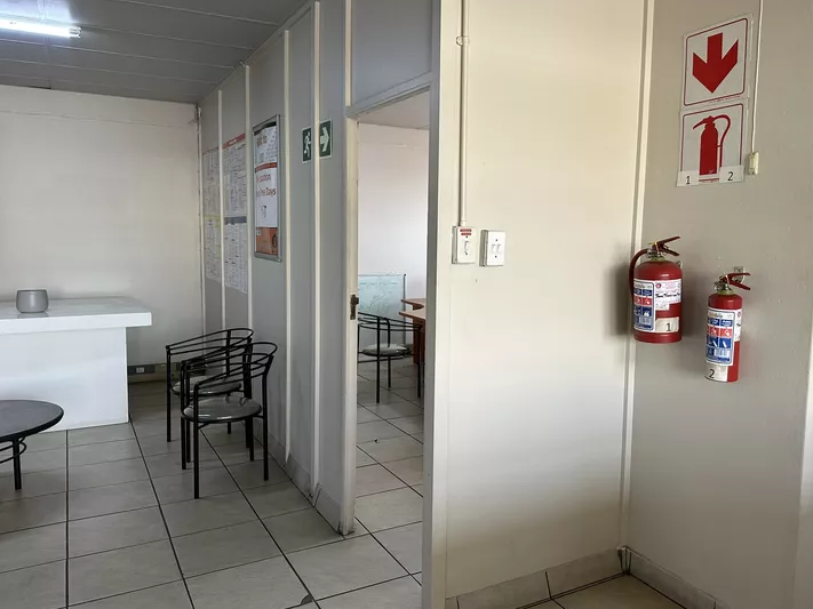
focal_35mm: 27
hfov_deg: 65.2
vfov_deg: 51.3
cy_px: 293
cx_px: 439
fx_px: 634
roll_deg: -2.1
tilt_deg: -6.8
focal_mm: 6.86
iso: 125
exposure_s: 1/121
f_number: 1.78
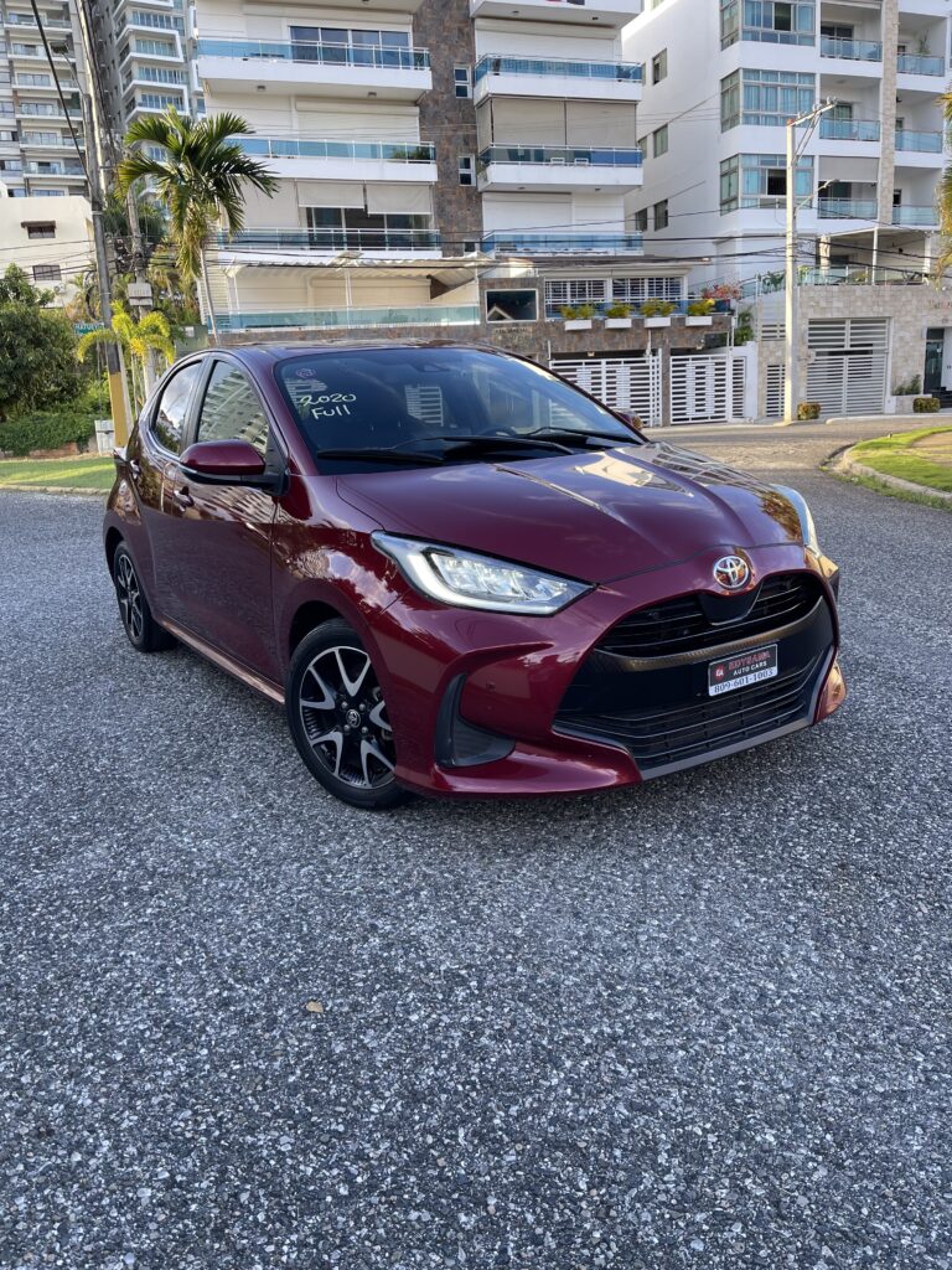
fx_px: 917
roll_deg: +3.4
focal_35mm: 25
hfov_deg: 54.9
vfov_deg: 69.4
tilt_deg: -13.9
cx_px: 476
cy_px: 635
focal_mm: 5.1
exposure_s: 1/152
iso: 32
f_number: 1.6
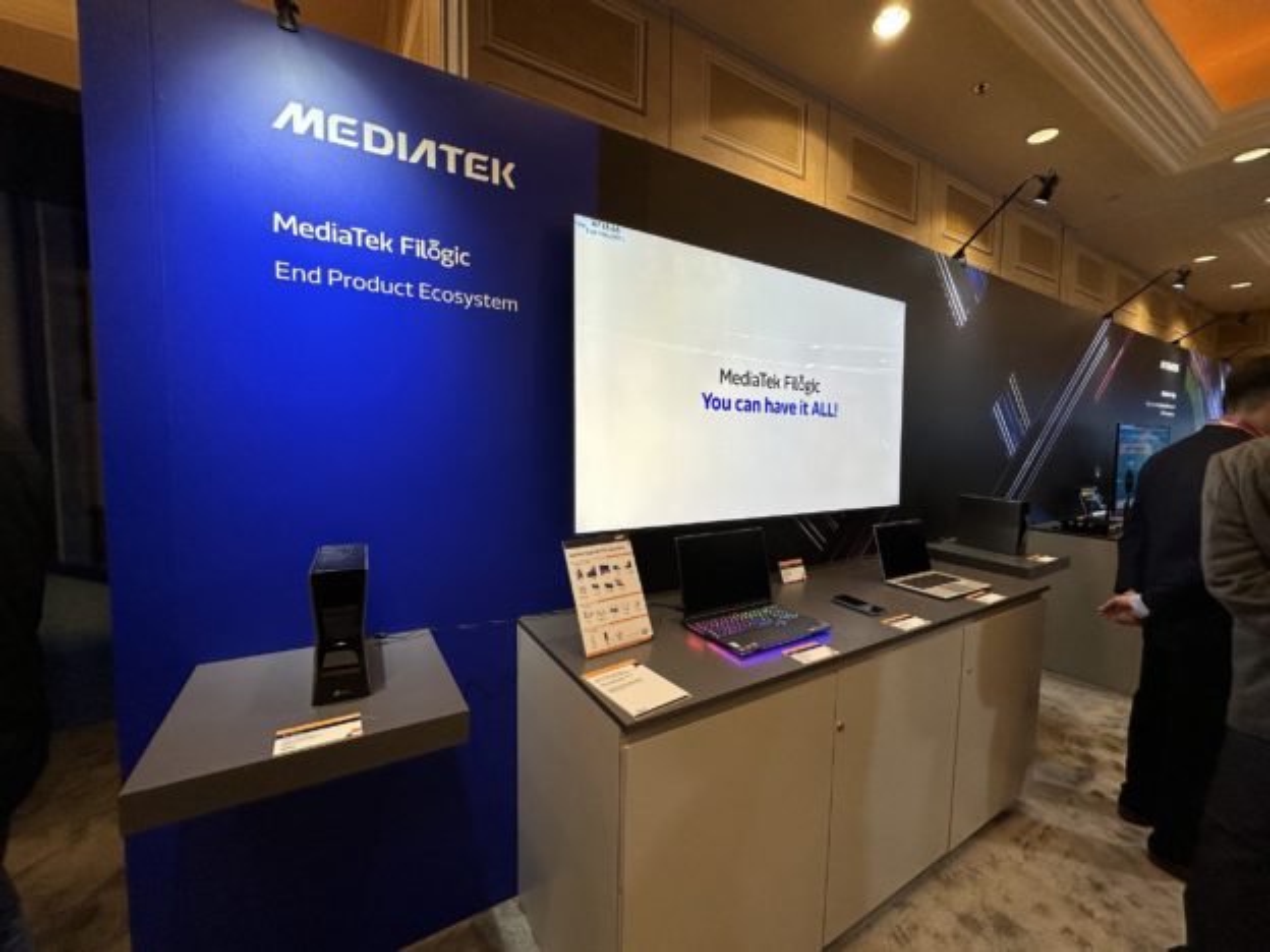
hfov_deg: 102.1
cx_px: 635
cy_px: 476
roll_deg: -0.6
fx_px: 514
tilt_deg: -4.5
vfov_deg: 85.7
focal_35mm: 14
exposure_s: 1/120
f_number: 2.2
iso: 100
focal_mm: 2.22
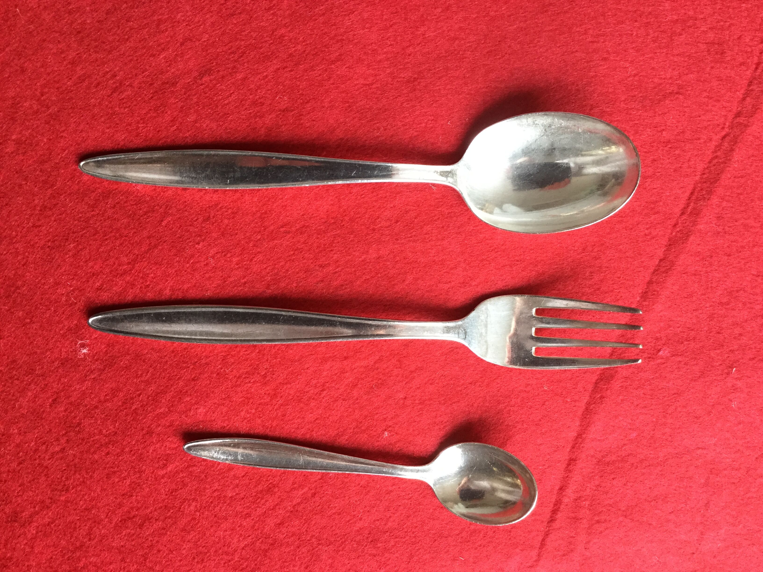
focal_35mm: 31
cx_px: 382
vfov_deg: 45.4
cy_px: 286
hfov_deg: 58.4
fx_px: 683
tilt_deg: -89.2
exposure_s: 1/33
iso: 50
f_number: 2.4
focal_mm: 3.3
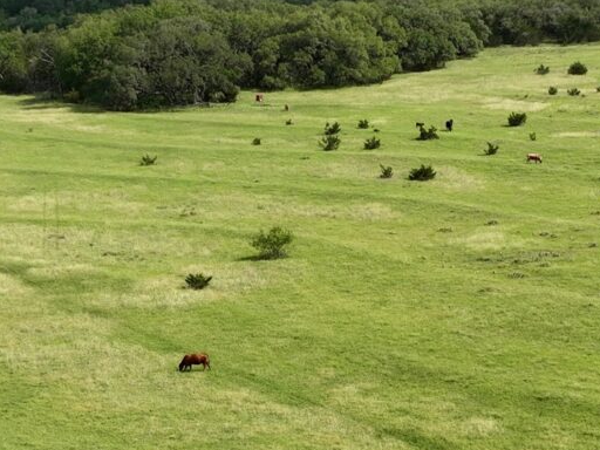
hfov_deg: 16.4
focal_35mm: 120
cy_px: 391
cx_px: 241
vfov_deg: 12.3
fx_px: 2080
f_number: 4
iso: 100
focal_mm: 12.29
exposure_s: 1/60
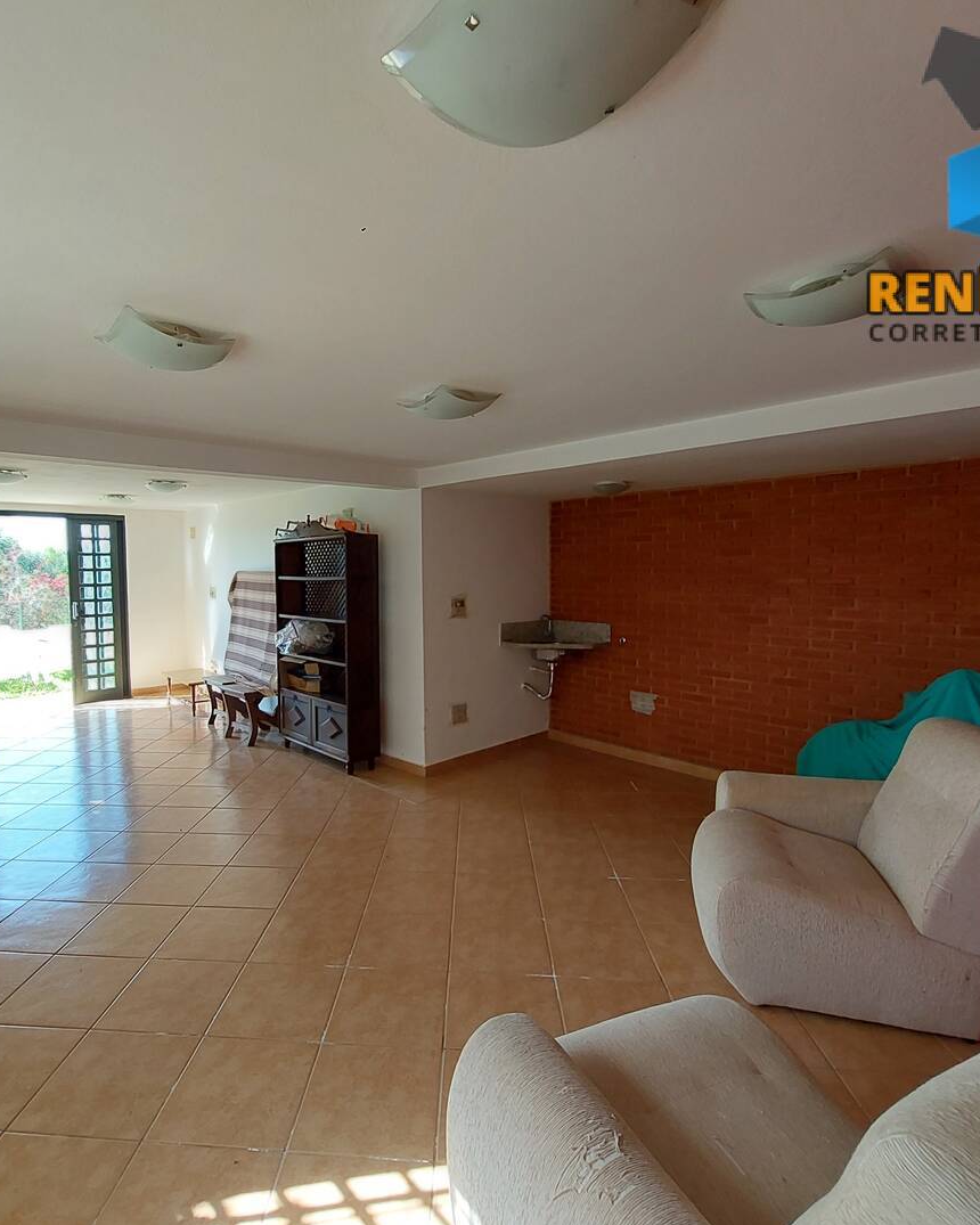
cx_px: 442
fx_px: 616
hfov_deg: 76.8
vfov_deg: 89.6
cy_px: 614
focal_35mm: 17
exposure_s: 1/60
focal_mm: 1.74
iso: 64
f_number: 2.2
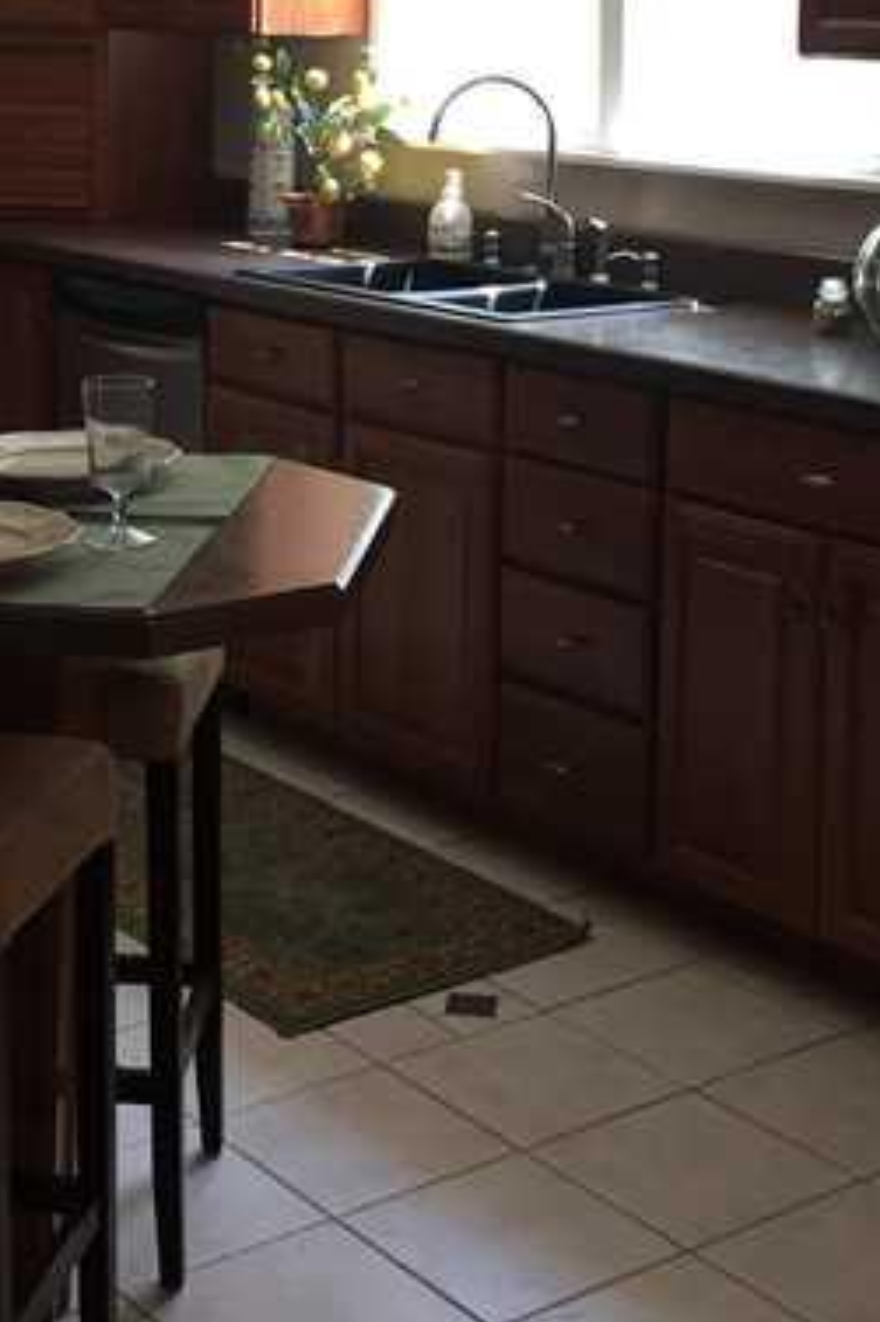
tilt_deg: -7.2
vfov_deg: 30.8
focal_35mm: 64
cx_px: 277
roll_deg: -0.2
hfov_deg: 21.1
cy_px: 305
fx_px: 2349
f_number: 2.2
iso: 64
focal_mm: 4.15
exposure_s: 1/30
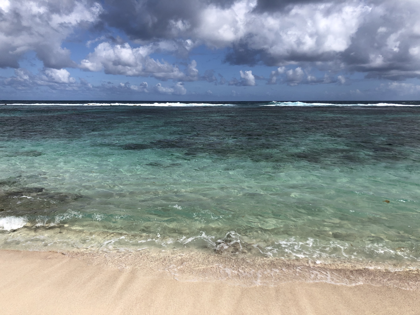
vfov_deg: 49.7
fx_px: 340
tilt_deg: -9.1
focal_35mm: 28
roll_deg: +0.7
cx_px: 210
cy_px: 158
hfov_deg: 63.4
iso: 25
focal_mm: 4
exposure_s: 1/4367
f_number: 1.8
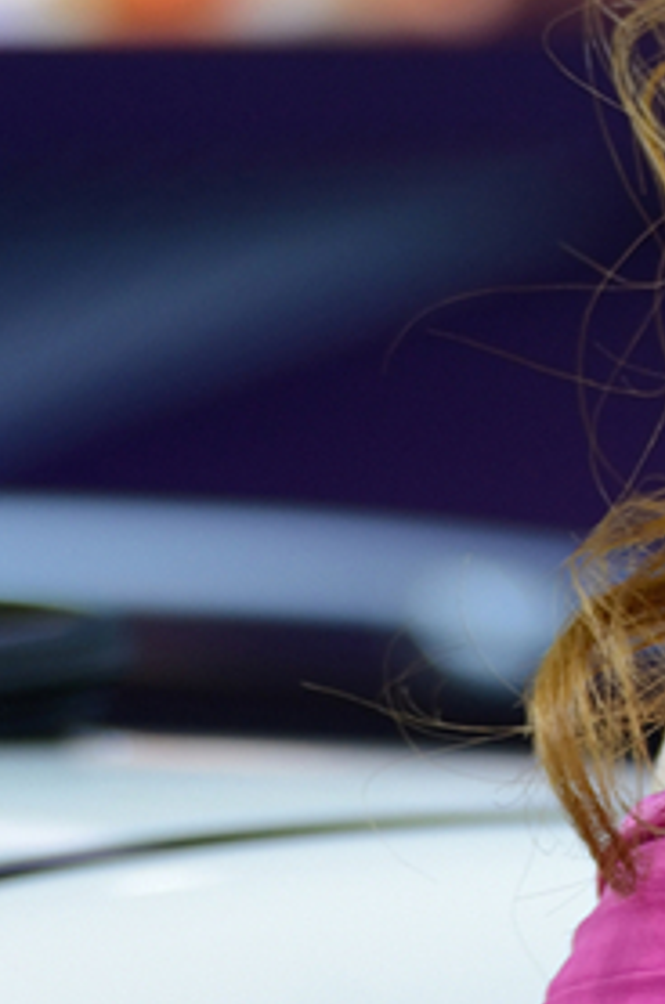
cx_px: 871
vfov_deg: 3.8
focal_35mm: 535
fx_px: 14897
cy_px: -455
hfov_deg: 2.6
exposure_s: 1/80
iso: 200
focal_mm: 110
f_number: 4.5
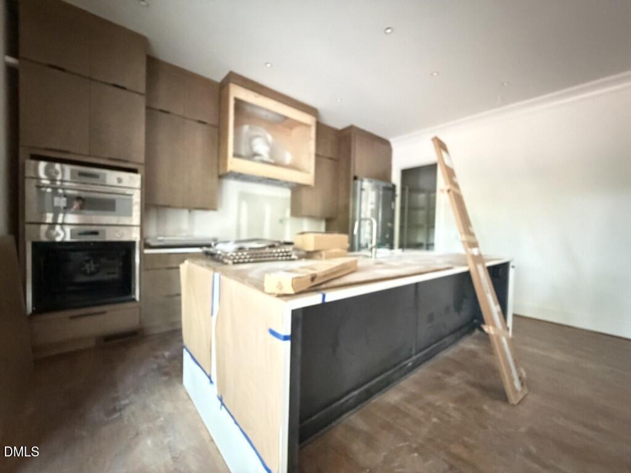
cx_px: 316
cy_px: 236
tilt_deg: -1.7
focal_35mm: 14
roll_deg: -1.5
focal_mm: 2.22
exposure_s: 1/30
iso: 2000
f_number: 2.2
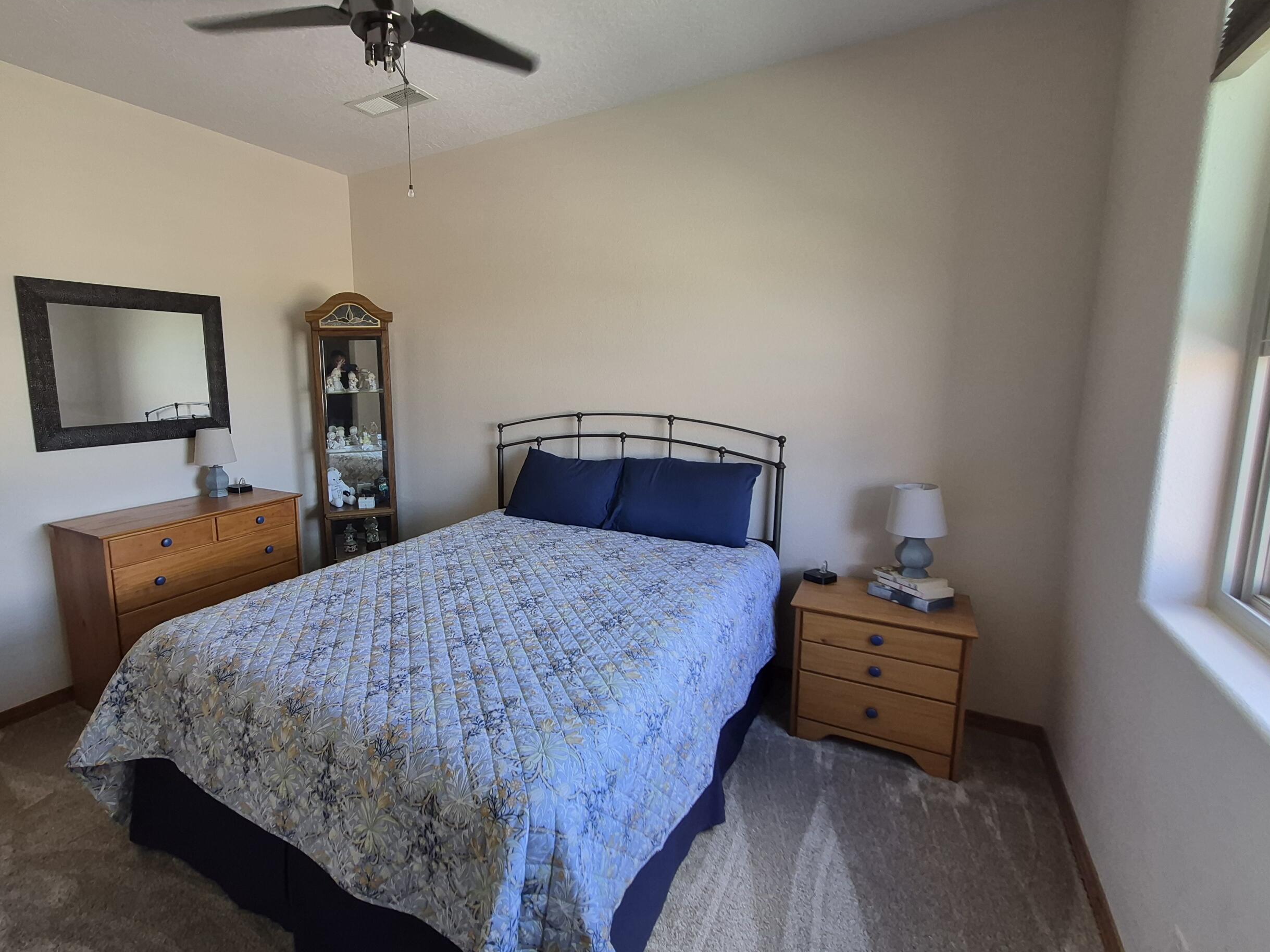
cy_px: 471
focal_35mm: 16
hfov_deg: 93.5
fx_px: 587
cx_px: 523
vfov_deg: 78.1
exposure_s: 1/60
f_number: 2.2
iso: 80
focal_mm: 1.74
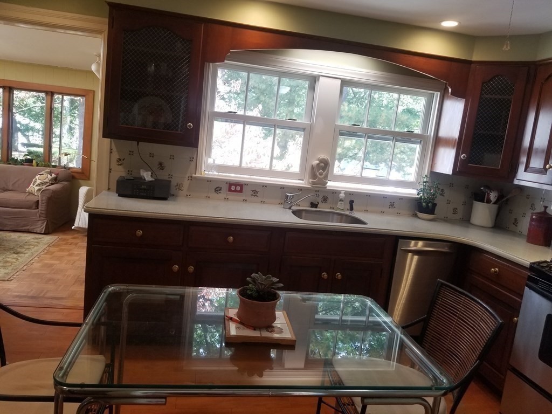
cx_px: 276
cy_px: 207
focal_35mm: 26
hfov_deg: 67.3
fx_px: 415
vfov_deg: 53.1
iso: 64
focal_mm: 4.25
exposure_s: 1/60
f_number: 1.7
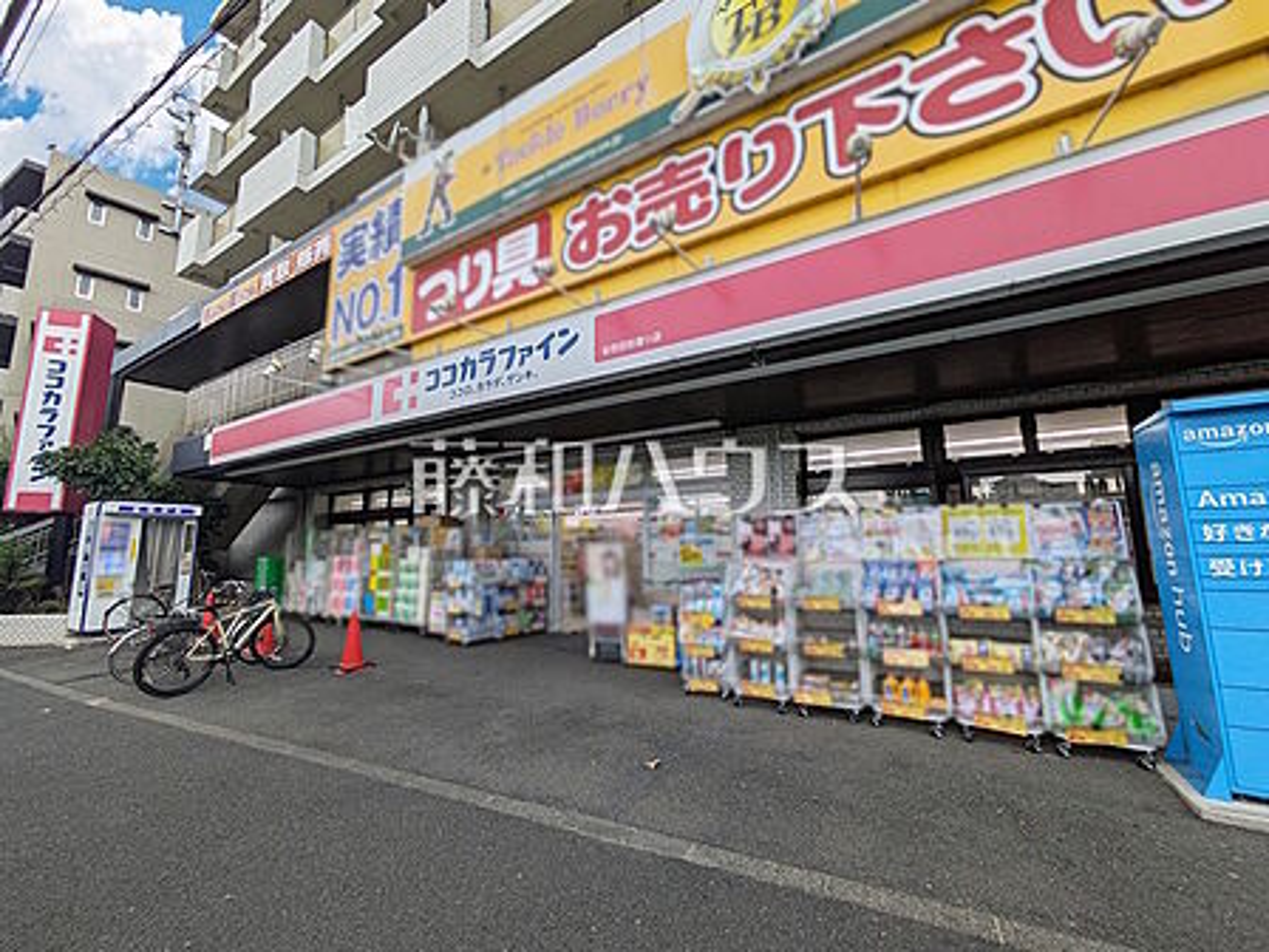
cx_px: 634
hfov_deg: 102.1
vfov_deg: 85.7
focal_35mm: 14
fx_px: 513
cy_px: 476
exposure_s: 1/188
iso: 43
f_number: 2.2
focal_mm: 1.83
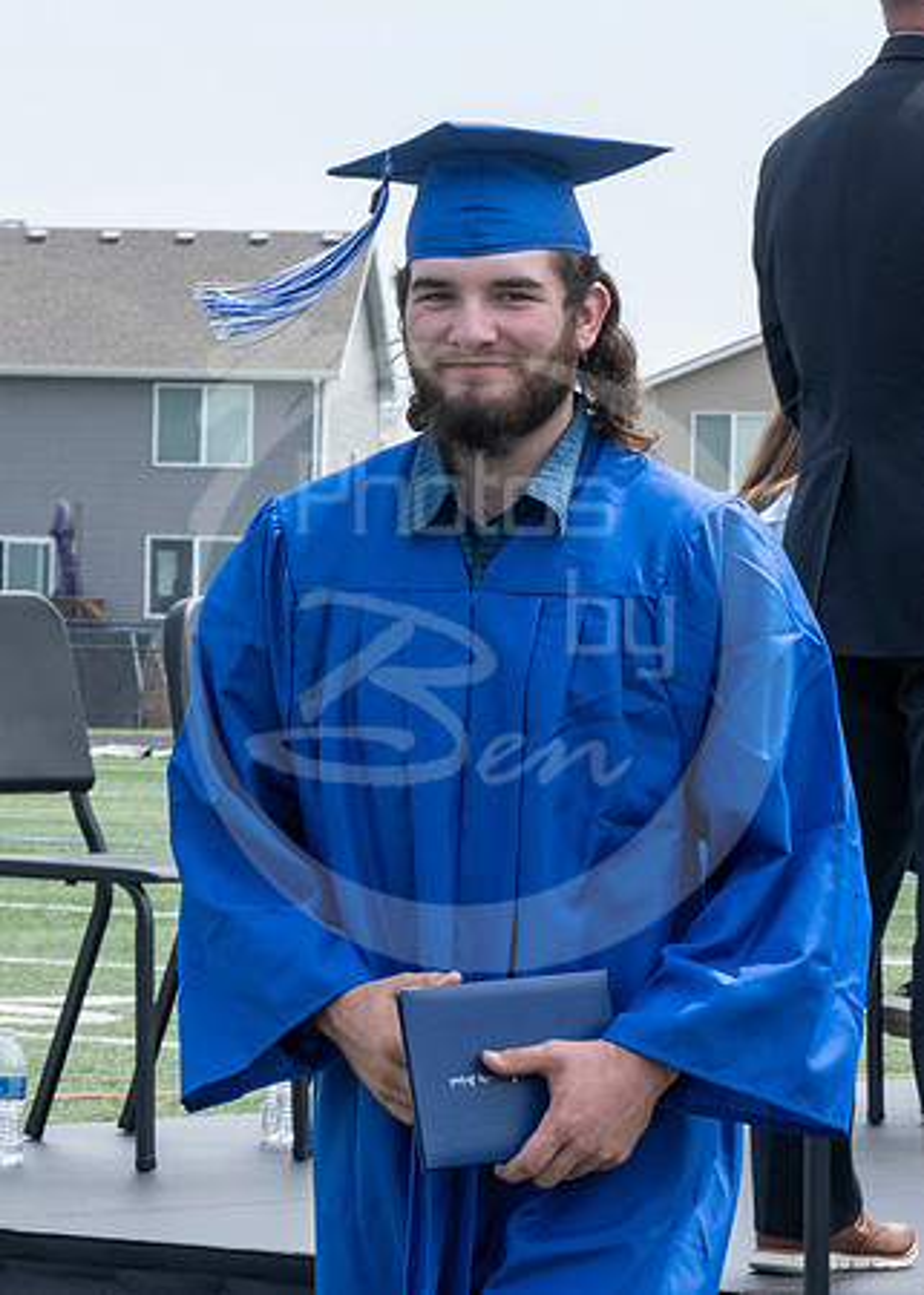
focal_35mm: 206
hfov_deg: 6.9
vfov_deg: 9.8
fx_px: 7588
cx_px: 66
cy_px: 453
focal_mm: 70
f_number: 13
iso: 200
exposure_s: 1/250
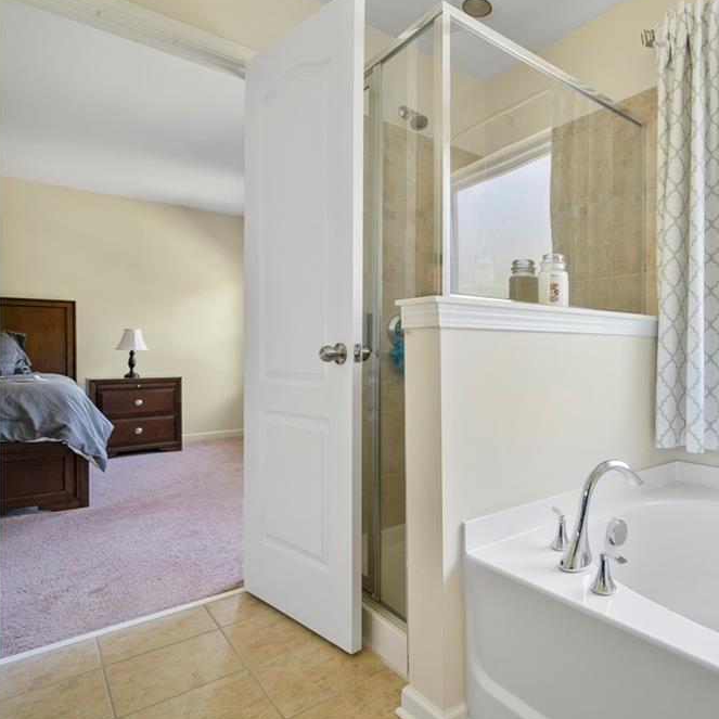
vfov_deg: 72.1
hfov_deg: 68.1
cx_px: 528
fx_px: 493
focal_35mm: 21
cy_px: 356
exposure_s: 1/5
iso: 250
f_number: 7.1
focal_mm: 16
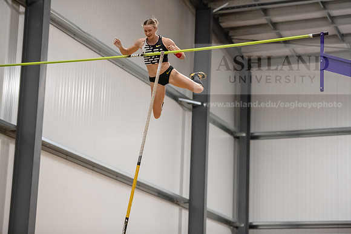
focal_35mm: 110
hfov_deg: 18.6
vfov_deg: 12.5
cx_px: 176
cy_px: 117
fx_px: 1073
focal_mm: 110
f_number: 2.8
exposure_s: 1/800
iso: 6400
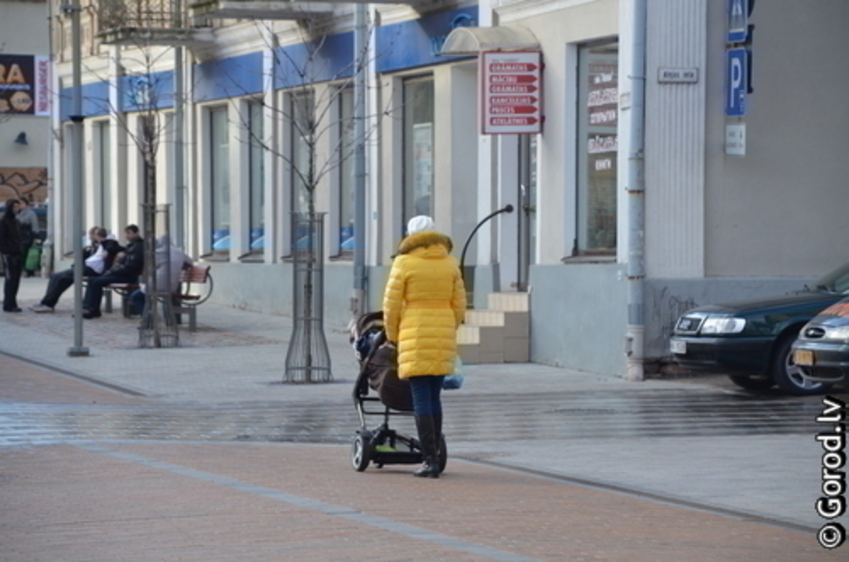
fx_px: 4235
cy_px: 281
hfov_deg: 11.4
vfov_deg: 7.6
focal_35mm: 180
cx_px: 424
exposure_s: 1/640
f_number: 5.6
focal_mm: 120
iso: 800
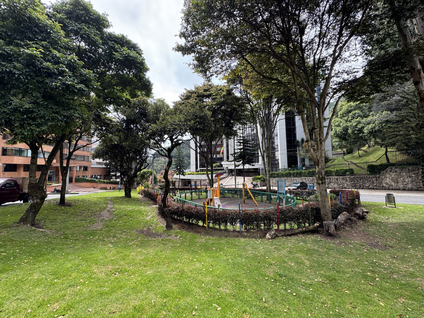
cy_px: 159
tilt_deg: +1.7
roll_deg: +1.4
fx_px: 171
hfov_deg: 102.1
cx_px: 212
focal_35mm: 14
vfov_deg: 85.7
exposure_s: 1/251
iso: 40
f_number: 2.2
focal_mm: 2.22
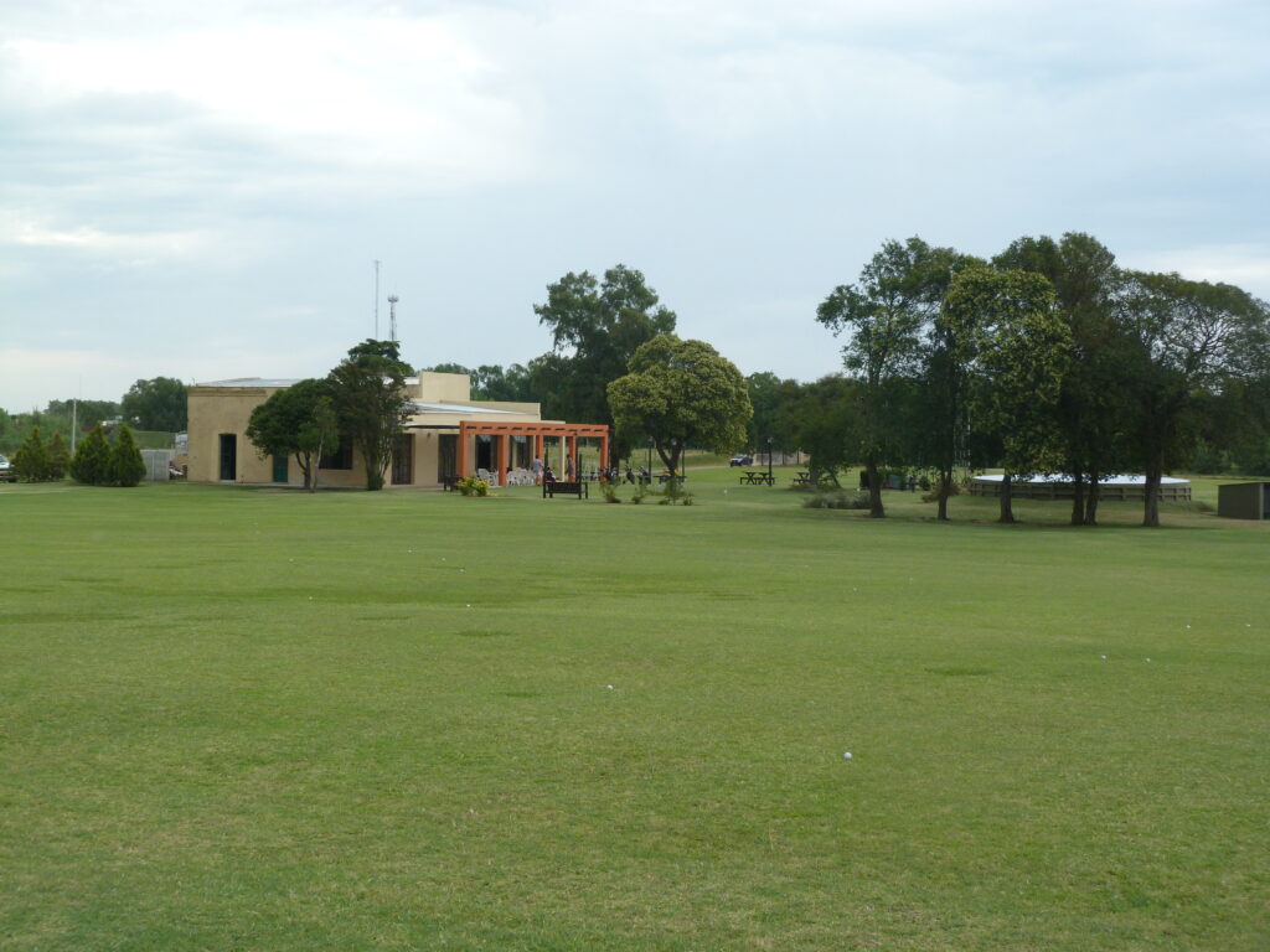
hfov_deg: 37.5
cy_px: 476
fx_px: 1871
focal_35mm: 51
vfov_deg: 28.6
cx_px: 635
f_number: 3.2
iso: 125
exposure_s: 1/500
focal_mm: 9.2
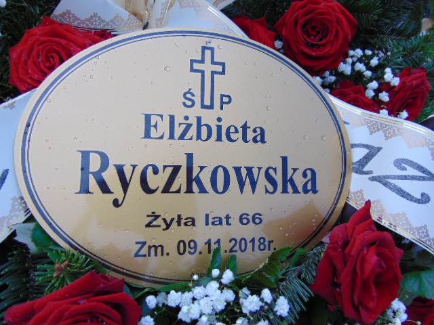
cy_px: 162
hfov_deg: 69.4
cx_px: 217
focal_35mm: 25
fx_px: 313
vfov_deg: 54.9
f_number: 3
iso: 80
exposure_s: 1/100
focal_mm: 4.5
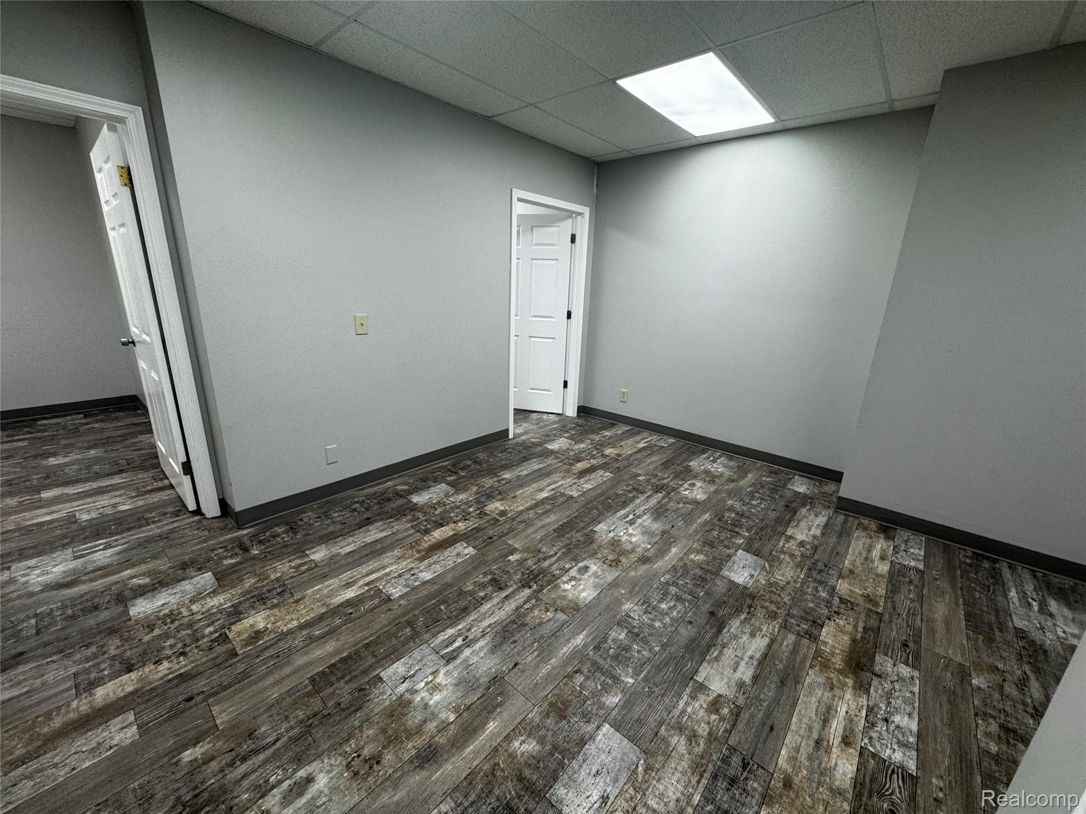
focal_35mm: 14
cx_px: 543
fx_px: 439
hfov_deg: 102.1
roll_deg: -1.5
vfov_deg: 85.7
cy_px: 407
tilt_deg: -15.9
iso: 160
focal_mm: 2.22
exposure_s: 1/120
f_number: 2.2
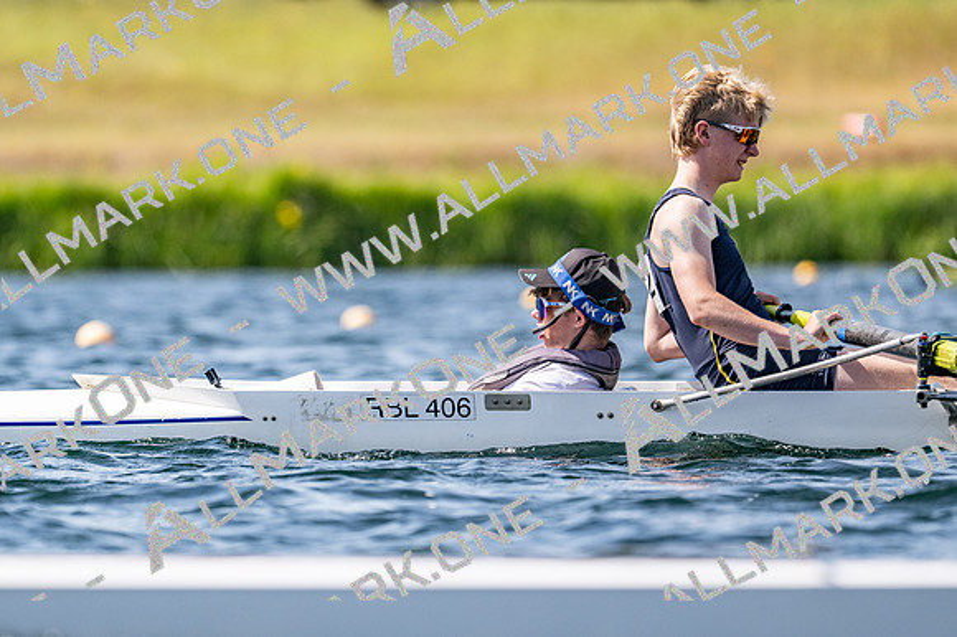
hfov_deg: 3.4
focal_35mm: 600
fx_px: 15940
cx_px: 478
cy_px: 318
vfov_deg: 2.3
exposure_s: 1/2500
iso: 250
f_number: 4.5
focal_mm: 400
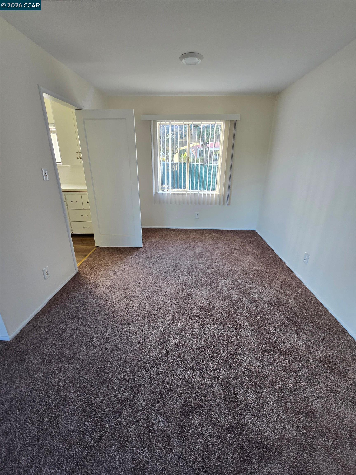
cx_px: 178
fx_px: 178
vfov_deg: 106.2
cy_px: 238
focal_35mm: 13
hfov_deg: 89.9
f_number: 2.2
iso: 125
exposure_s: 1/60
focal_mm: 2.2
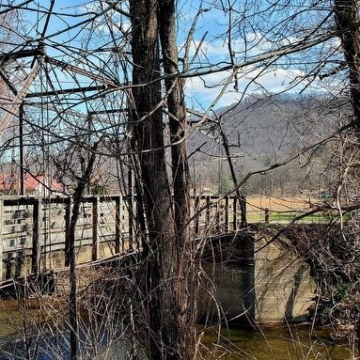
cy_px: 204
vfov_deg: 35.3
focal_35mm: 48
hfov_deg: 33.9
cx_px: 55
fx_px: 565
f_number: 2.4
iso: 50
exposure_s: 1/714
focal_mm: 4.3
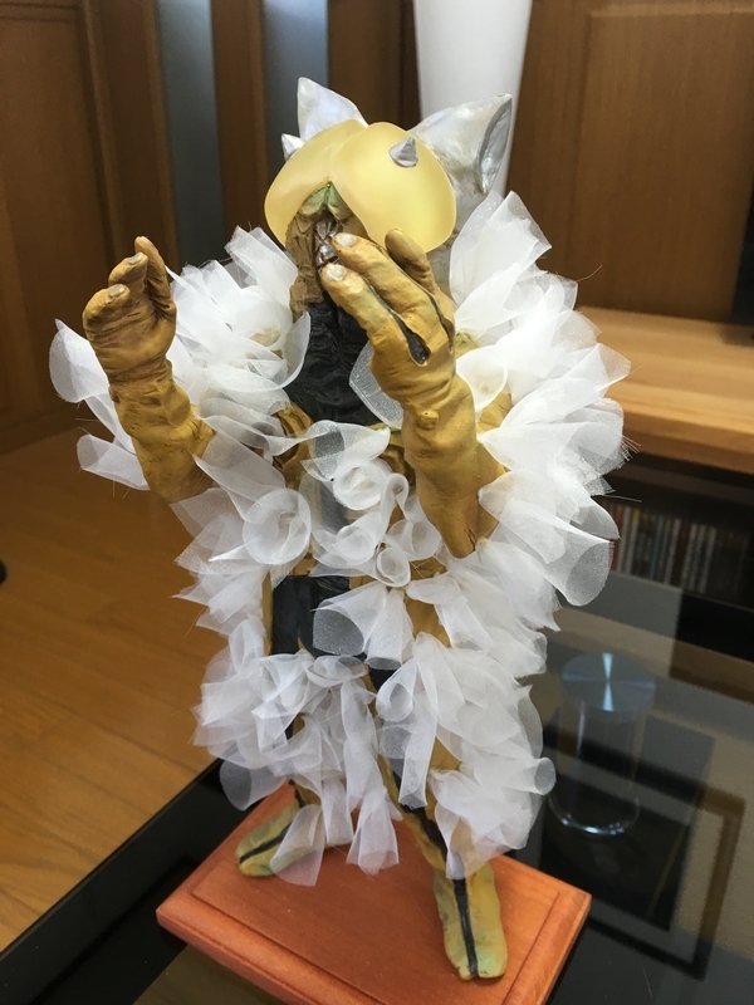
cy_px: 502
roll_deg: +0.9
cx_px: 377
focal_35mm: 29
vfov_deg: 61.7
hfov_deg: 48.2
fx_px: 842
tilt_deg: -24.2
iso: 32
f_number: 2.2
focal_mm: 4.15
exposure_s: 1/15
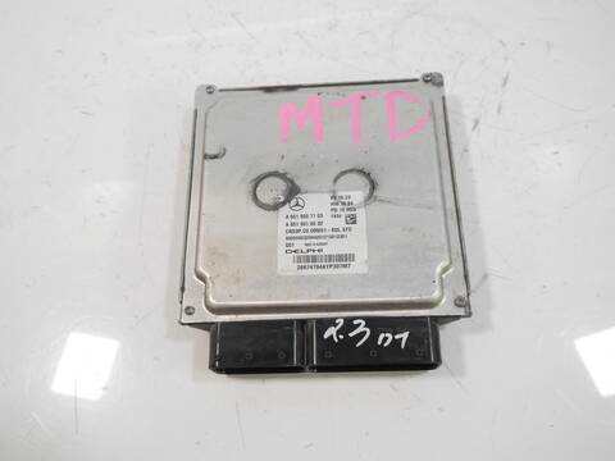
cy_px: 230
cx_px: 308
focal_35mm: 30
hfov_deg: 60.0
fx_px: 533
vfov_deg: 46.8
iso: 1000
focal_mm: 15
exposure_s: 1/125
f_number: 3.6
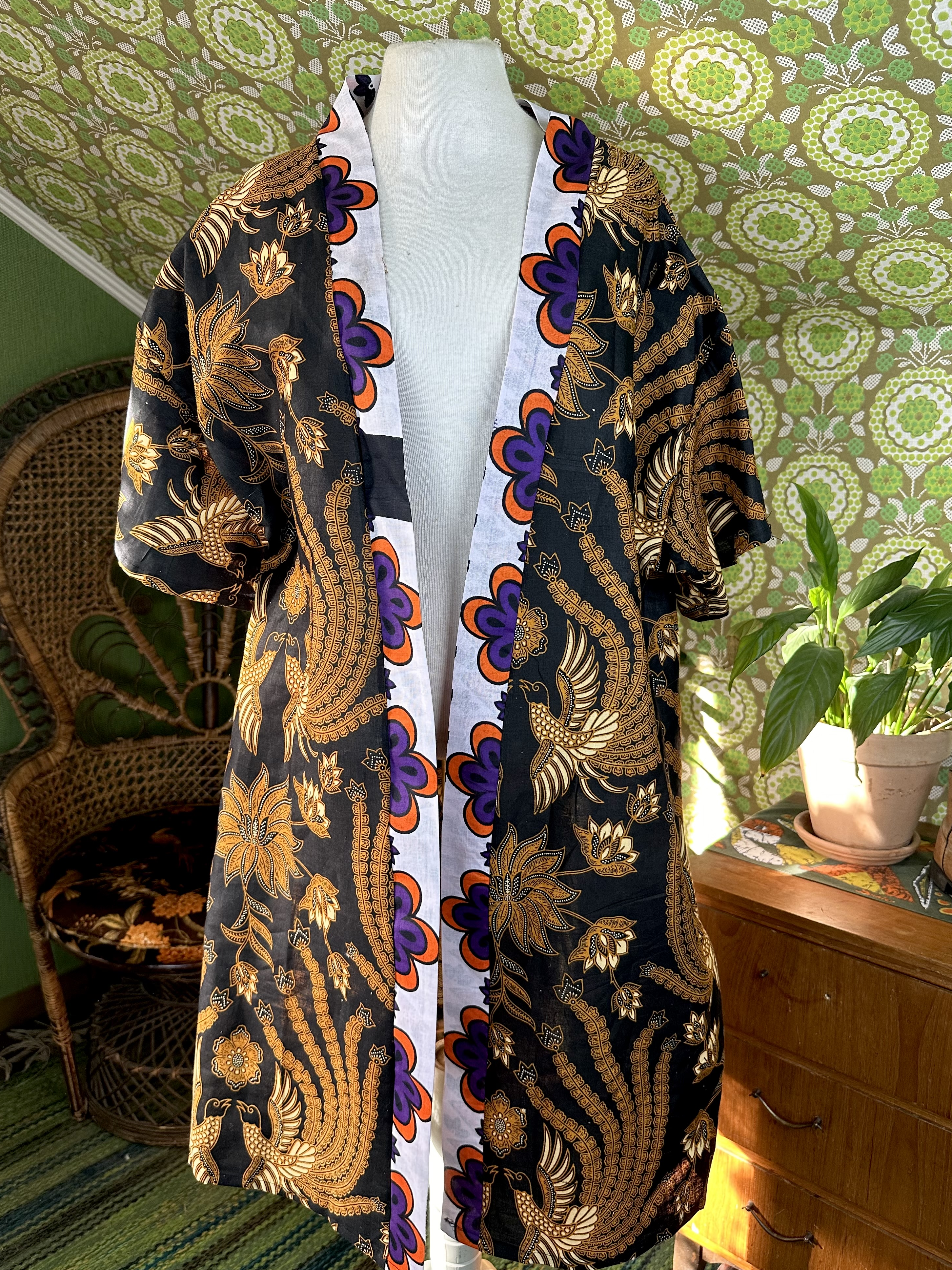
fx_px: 917
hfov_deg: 54.9
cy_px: 648
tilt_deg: -10.6
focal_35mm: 25
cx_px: 467
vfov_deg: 69.4
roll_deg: -0.9
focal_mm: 6.86
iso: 160
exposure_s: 1/100
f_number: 1.78
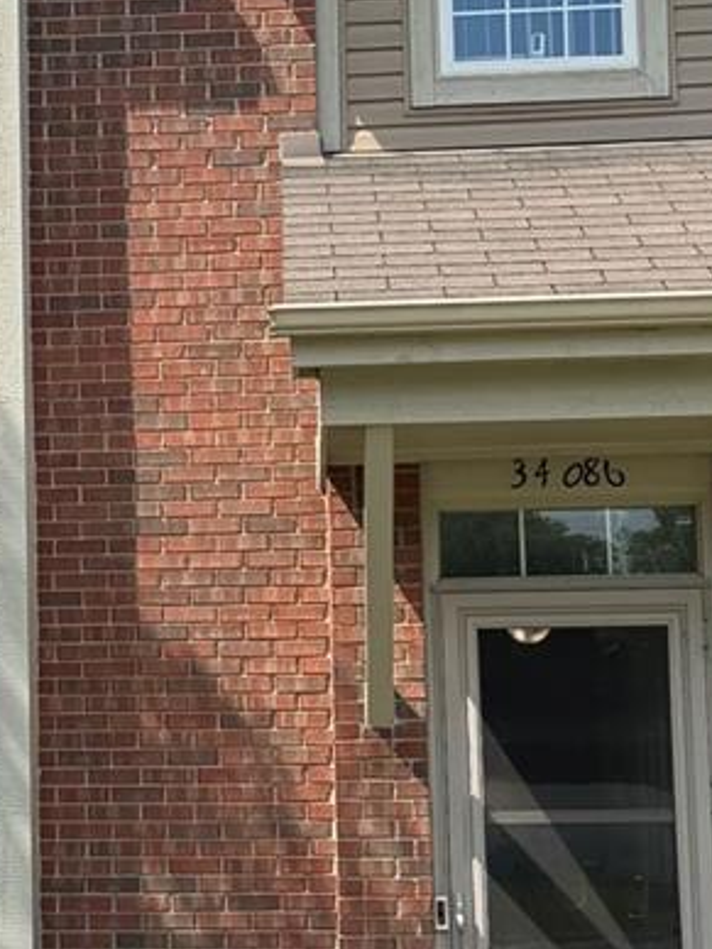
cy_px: 521
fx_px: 2605
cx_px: 120
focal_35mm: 95
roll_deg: +1.3
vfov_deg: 20.6
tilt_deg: +6.1
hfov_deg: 15.4
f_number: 1.78
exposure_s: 1/2710
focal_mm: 6.76
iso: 80
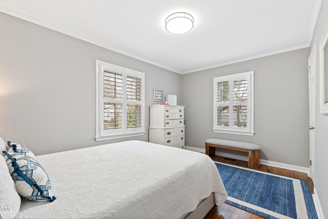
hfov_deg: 100.4
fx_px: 137
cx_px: 164
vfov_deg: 77.3
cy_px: 110
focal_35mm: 15
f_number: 8
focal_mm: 10
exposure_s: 1
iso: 100
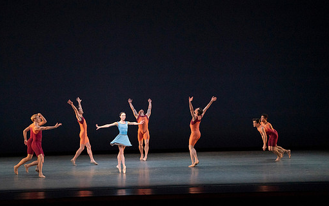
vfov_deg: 9.0
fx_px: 1309
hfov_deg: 14.3
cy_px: 89
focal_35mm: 146
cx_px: 148
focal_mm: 126
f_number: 5.6
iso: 6400
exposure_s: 1/400
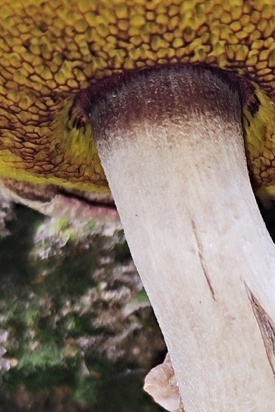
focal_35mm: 108
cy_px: 355
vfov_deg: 18.7
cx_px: 255
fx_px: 1237
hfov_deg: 12.6
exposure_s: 1/100
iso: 117
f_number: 1.69
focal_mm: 7.01
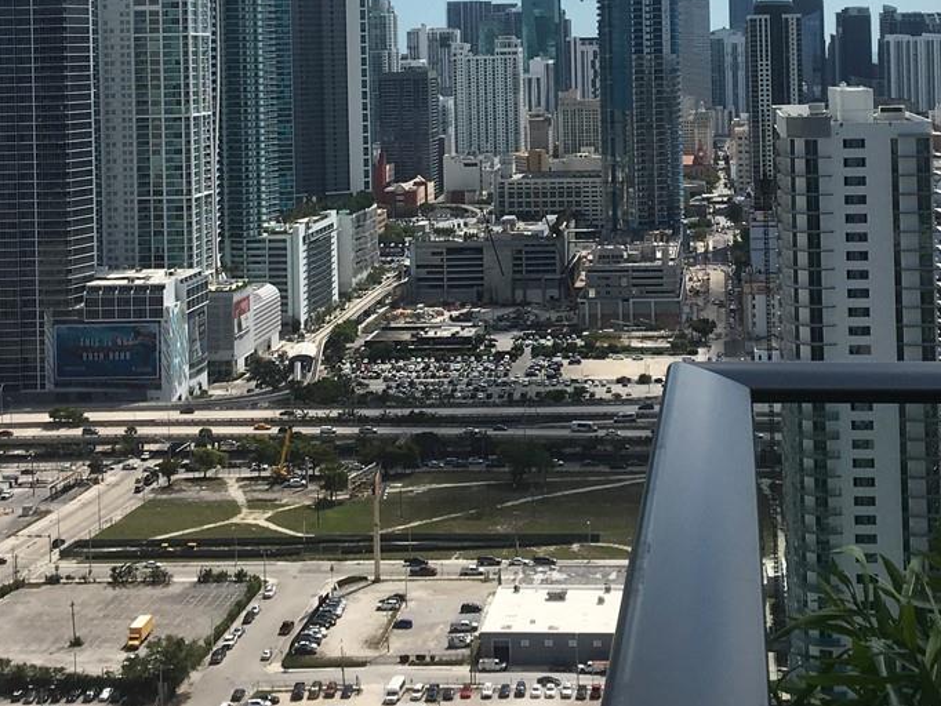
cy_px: 43
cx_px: 546
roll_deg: +0.3
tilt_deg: -0.7
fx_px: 1849
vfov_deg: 21.1
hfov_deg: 28.5
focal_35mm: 68
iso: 25
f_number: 2.2
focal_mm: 4.15
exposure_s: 1/3344
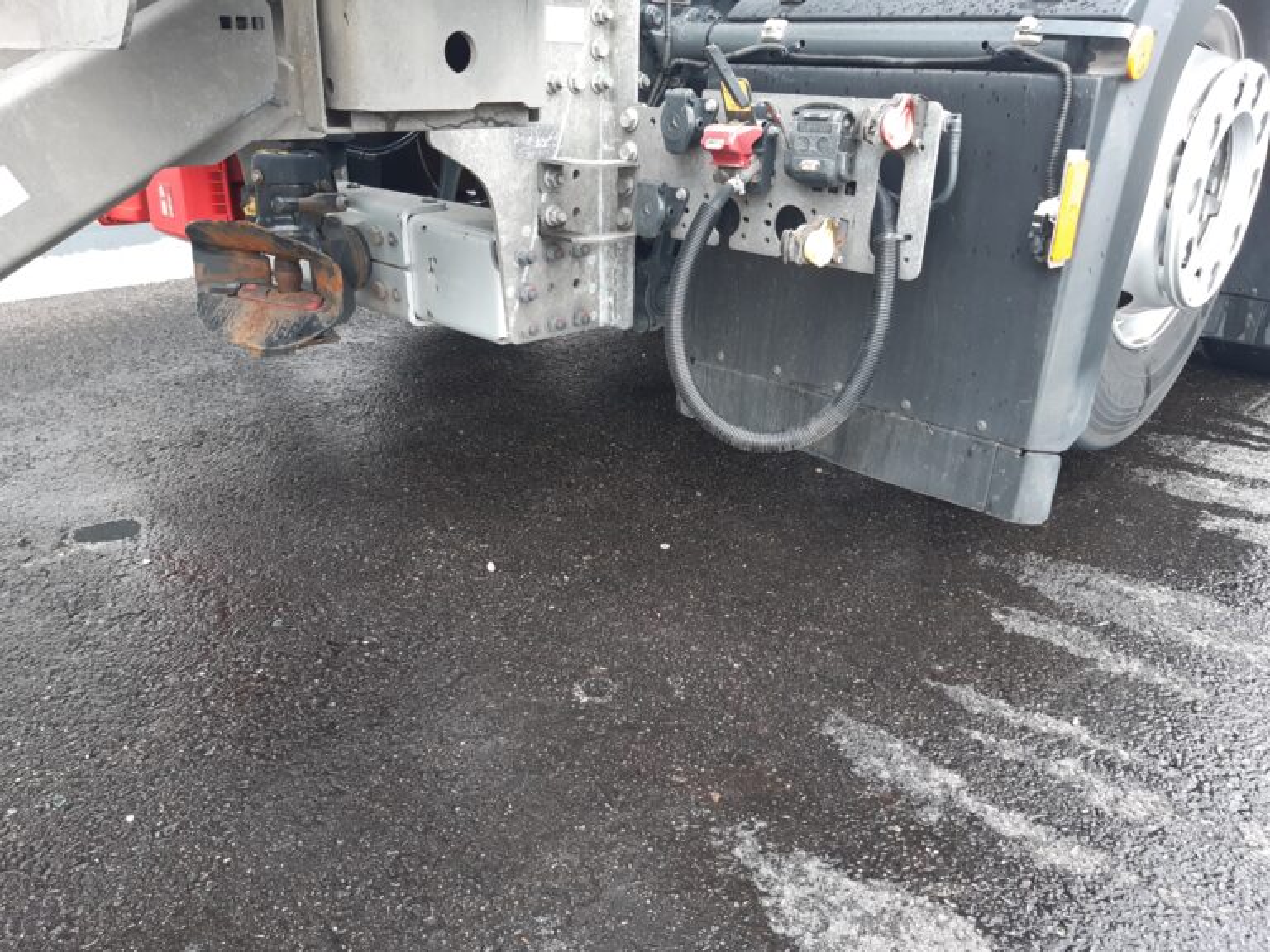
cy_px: 476
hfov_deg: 67.3
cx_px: 635
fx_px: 954
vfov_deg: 53.1
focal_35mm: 26
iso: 50
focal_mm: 3.92
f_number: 1.7
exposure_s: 1/100
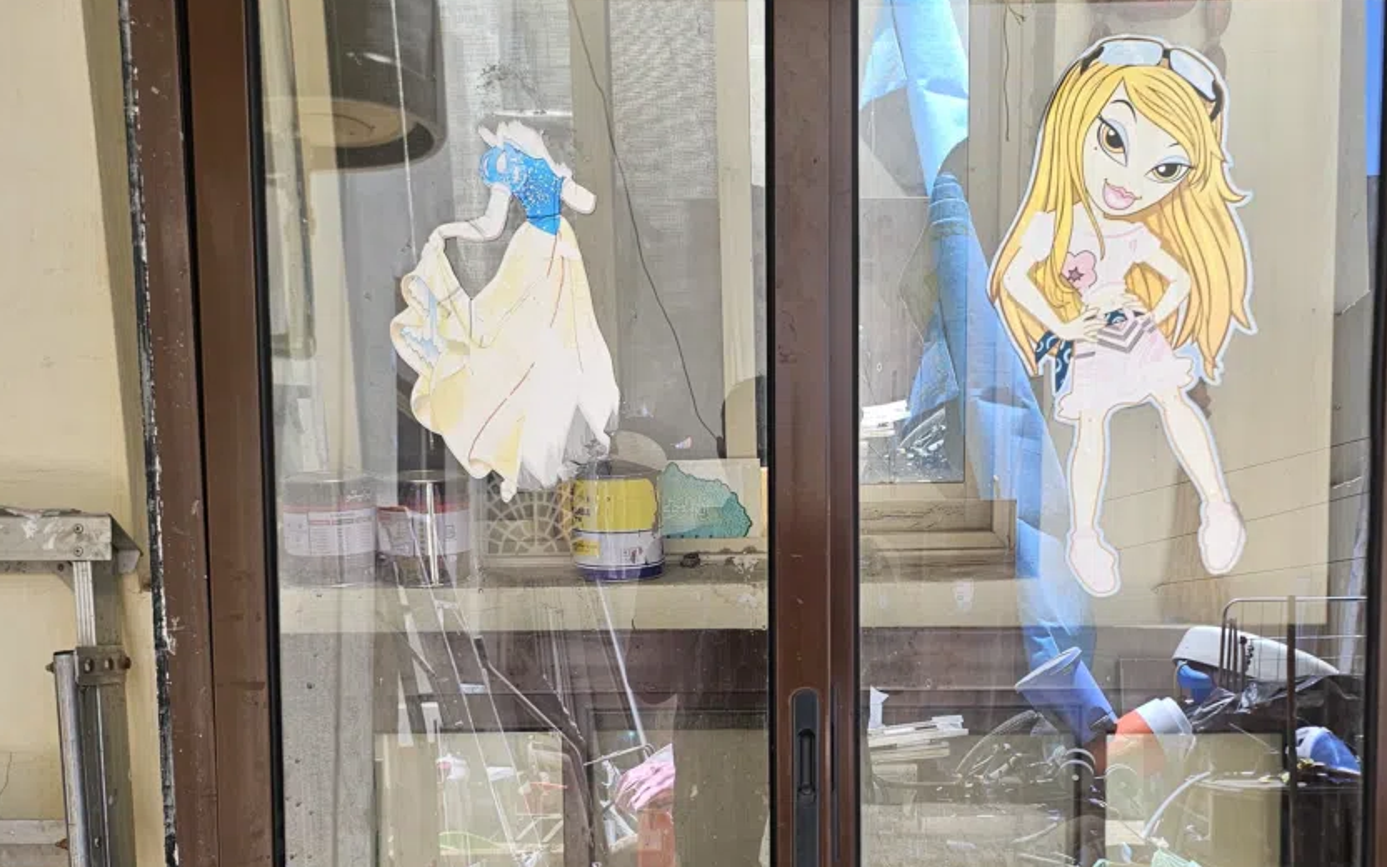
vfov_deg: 31.7
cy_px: 599
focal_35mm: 40
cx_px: 750
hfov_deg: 49.2
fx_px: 1512
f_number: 1.7
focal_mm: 6.3
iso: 20
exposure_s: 1/100
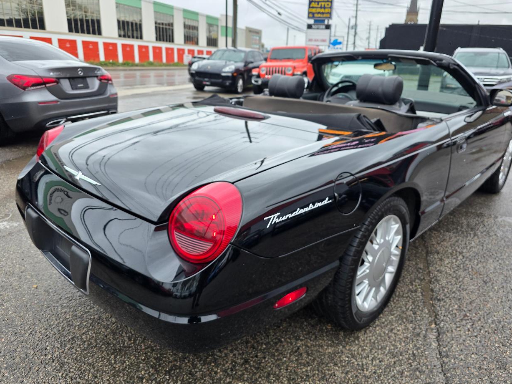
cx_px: 266
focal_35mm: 24
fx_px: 355
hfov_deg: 71.6
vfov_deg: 56.8
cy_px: 198
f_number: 1.7
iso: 40
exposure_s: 1/359
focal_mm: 6.3
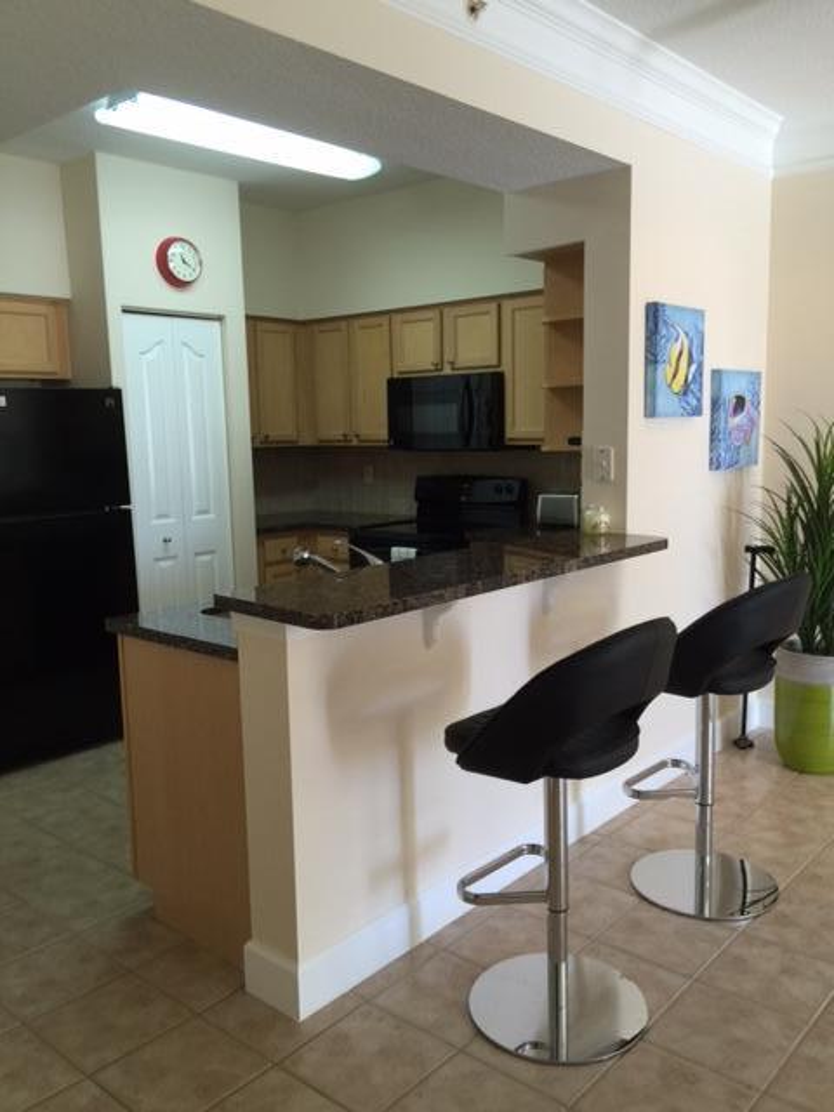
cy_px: 556
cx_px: 417
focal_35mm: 29
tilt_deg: -5.5
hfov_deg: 48.2
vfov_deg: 61.7
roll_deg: -0.3
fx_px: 932
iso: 40
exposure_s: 1/30
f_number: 2.2
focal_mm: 4.15
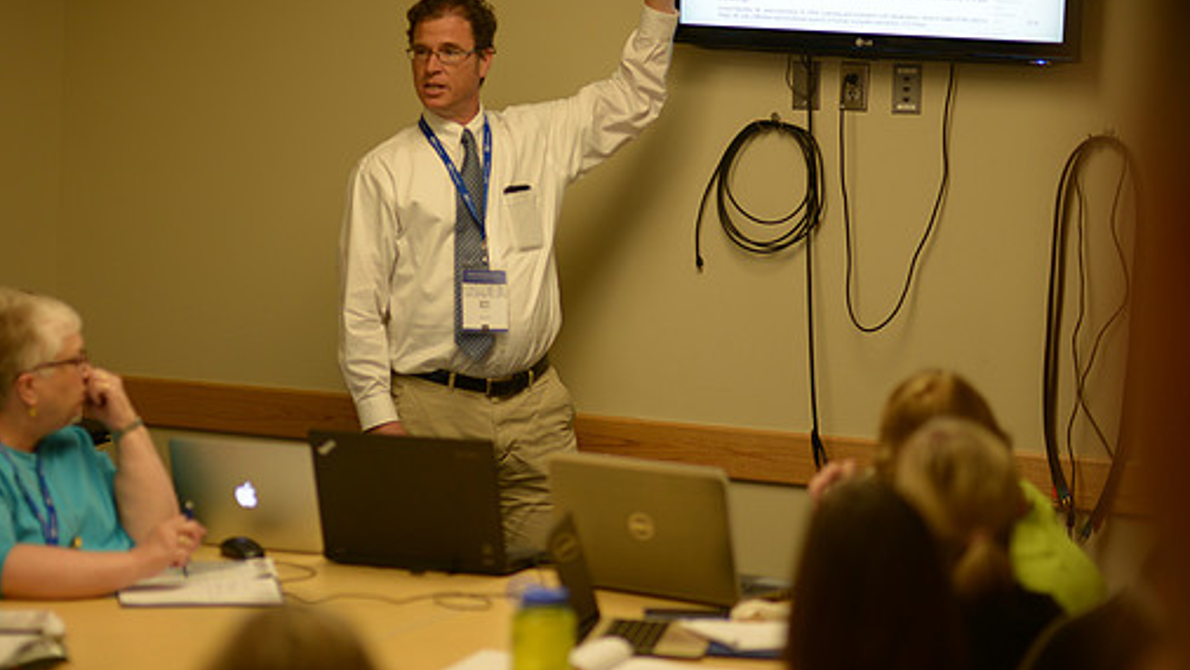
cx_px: 569
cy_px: 288
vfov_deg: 11.9
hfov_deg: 20.9
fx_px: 3220
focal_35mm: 102
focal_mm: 85
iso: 320
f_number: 1.4
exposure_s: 1/200
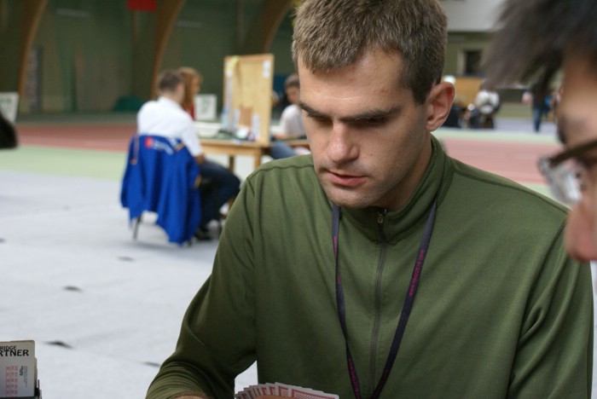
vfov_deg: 20.2
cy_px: 200
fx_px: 1120
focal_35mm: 68
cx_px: 298
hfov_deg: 29.8
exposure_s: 1/80
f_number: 5.6
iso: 640
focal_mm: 45
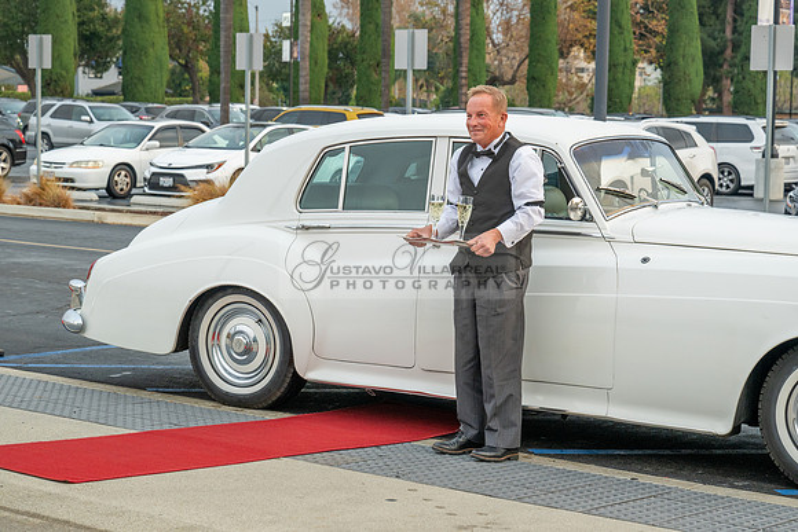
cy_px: 282
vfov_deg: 18.4
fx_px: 1646
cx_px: 399
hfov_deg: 27.2
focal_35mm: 74
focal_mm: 70
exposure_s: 1/160
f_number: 5.6
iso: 500
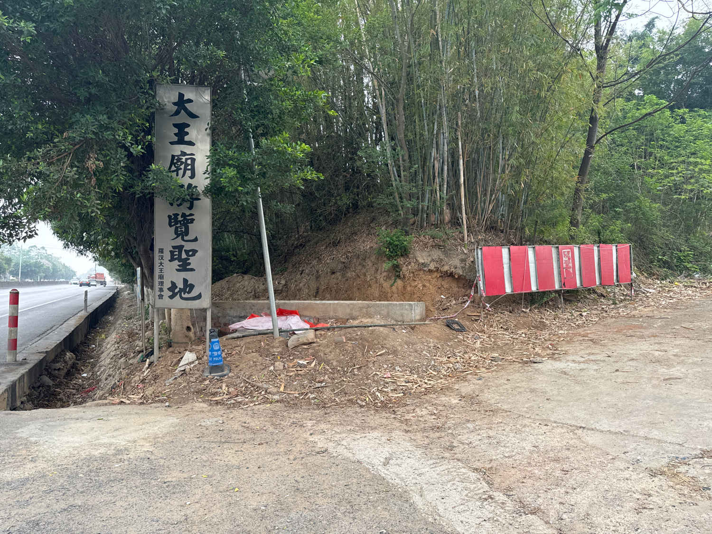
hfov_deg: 71.6
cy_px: 267
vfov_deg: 56.8
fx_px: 494
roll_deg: -0.3
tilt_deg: +4.1
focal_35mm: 24
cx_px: 356
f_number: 1.78
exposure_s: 1/121
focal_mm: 6.76
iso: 125
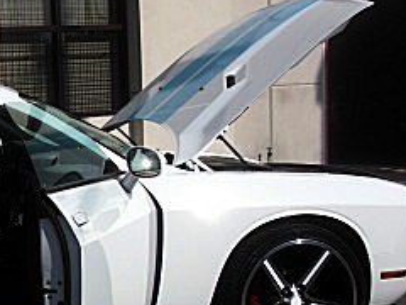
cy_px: 268
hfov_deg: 19.2
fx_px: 1126
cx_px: -86
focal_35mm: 96
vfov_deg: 15.2
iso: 50
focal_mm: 6.3
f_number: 7.9
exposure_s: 1/200
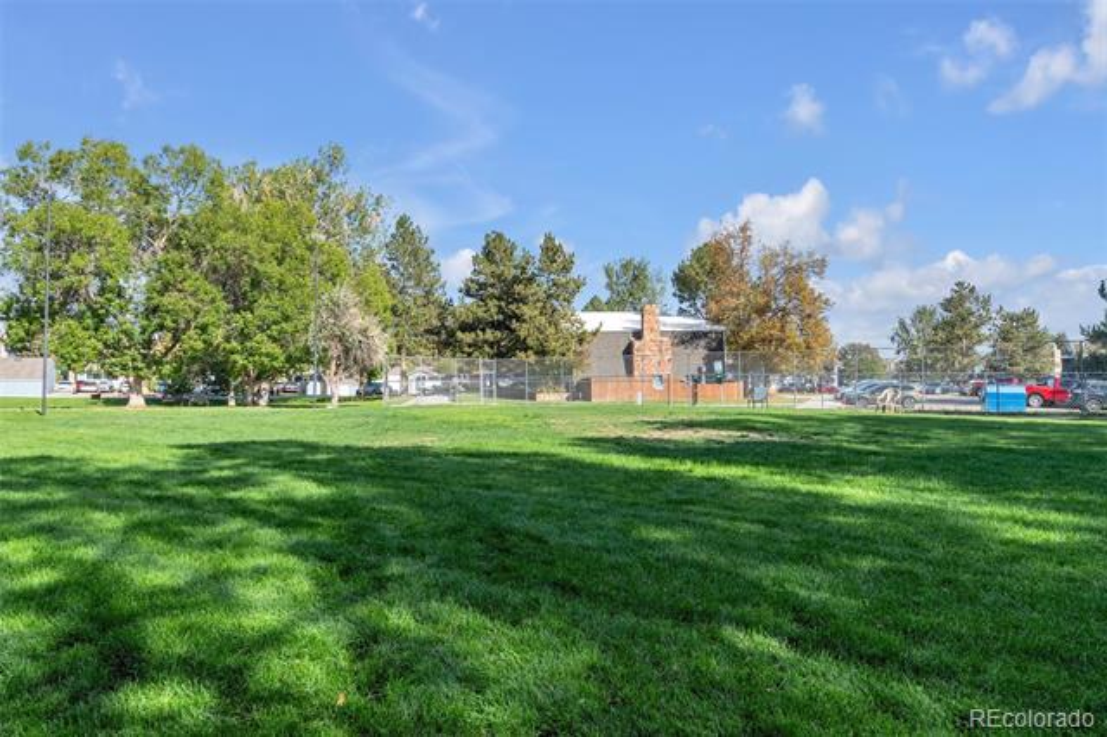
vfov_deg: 53.1
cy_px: 368
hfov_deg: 73.8
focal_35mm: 24
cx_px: 554
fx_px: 738
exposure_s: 1/60
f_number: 8
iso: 100
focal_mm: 16
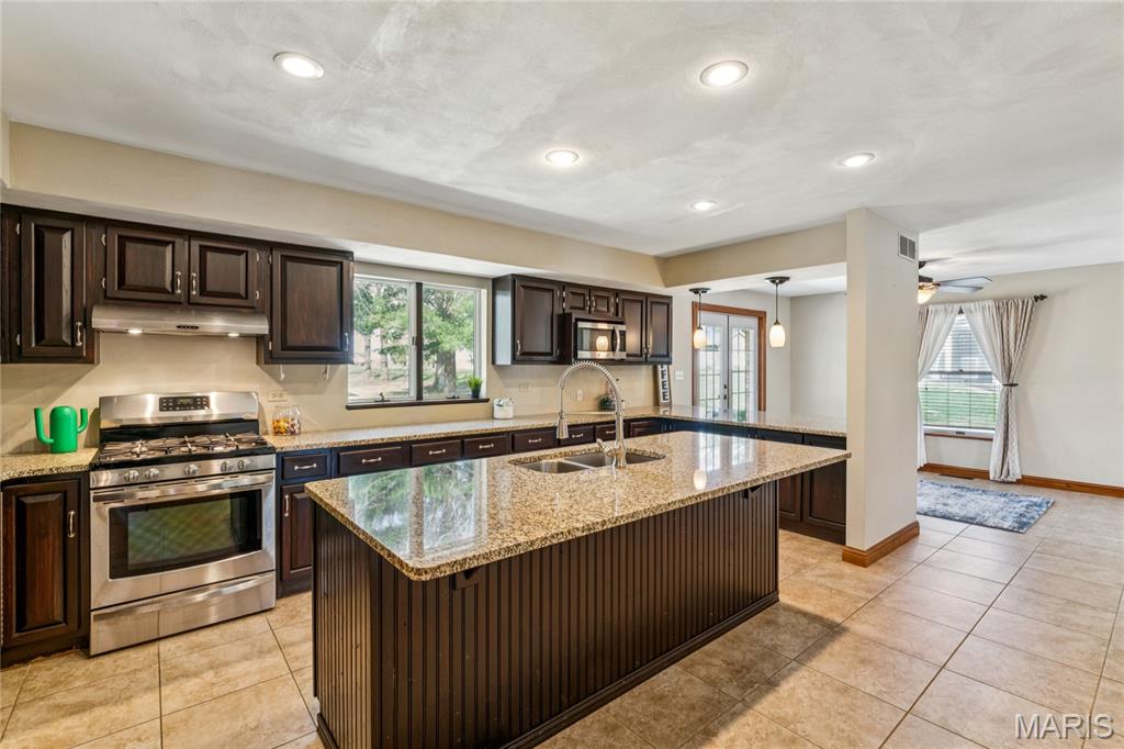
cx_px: 562
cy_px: 374
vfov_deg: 73.0
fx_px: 506
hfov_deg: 96.0
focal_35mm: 16
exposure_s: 1/2.5
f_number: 13
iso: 200
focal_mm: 16.2
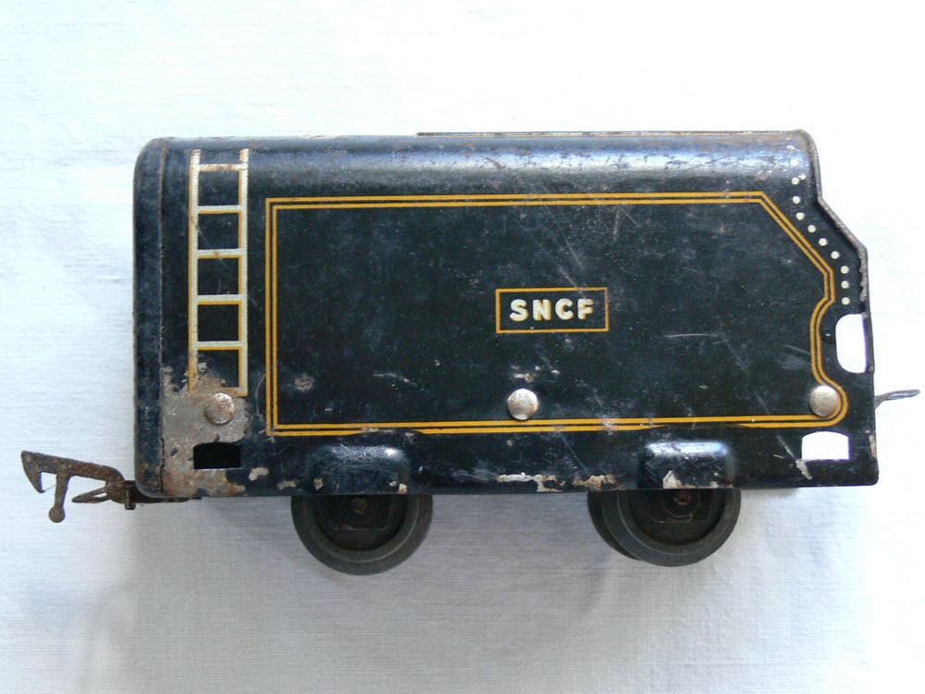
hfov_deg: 32.2
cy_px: 347
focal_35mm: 60
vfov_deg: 24.4
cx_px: 462
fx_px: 1603
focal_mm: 11.1
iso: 200
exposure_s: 1/20
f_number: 3.2
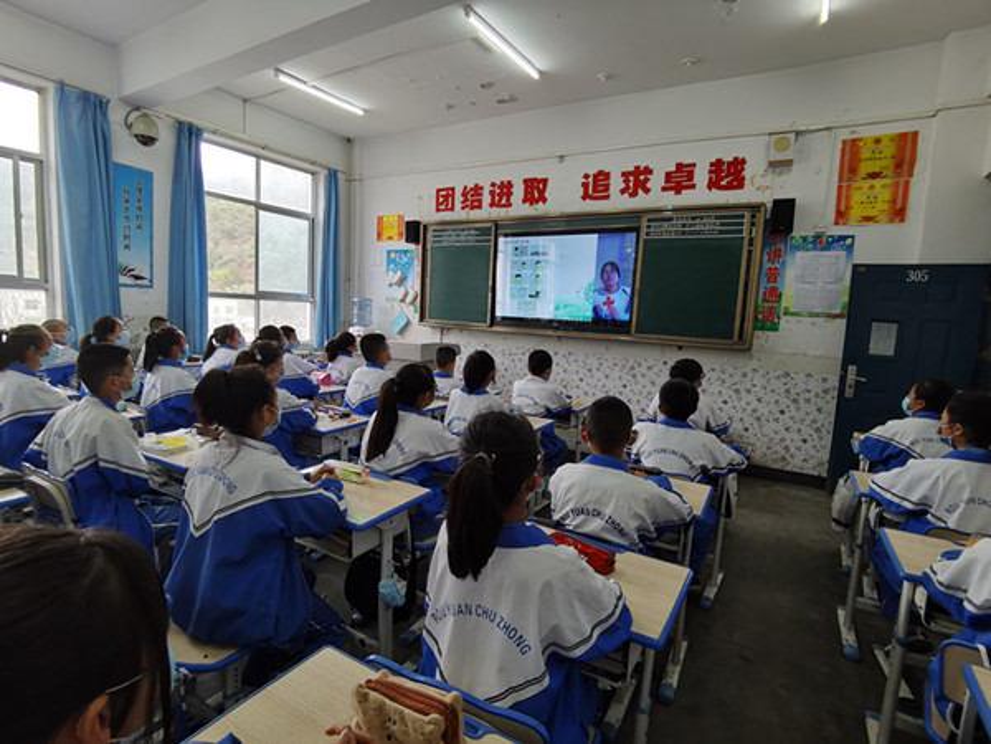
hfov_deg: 91.0
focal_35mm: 17
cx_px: 496
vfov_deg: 74.7
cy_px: 372
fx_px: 487
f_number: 2.2
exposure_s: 1/50
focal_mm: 2.26
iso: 160
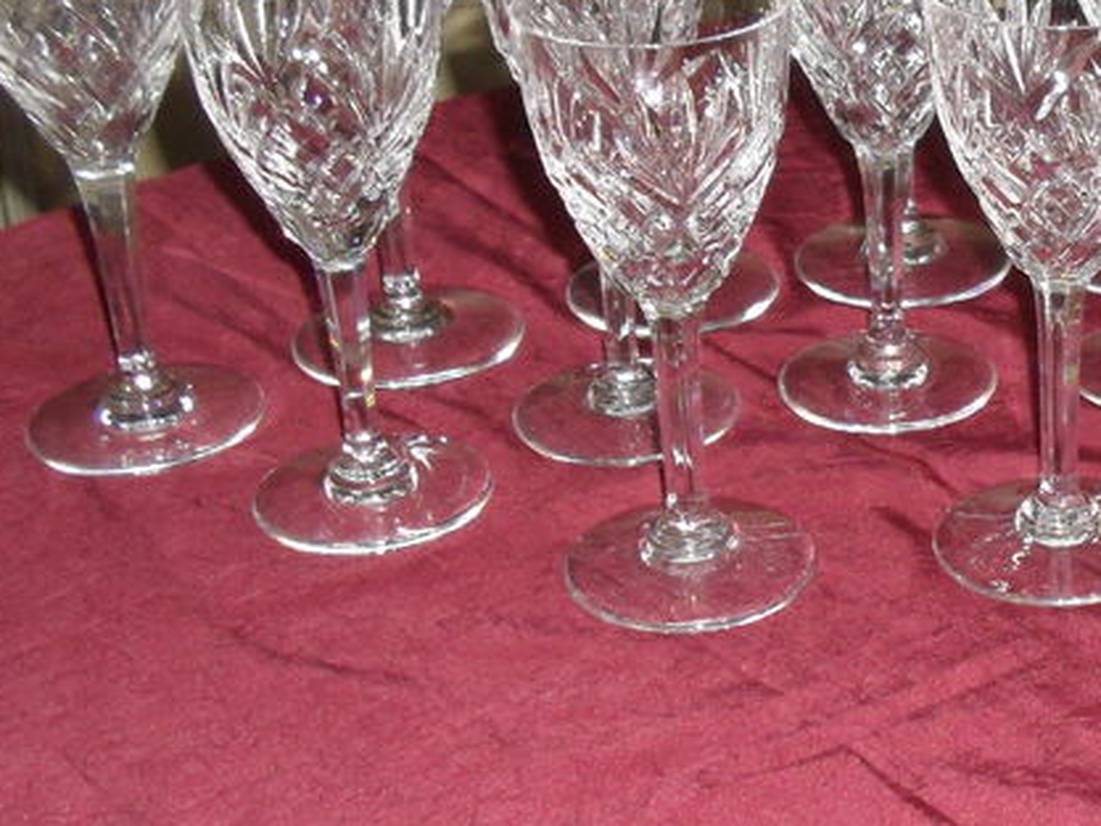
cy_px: 362
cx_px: 1238
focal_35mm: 84
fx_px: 2672
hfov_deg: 21.9
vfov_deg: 17.6
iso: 200
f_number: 3.2
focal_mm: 6.3
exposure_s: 1/45
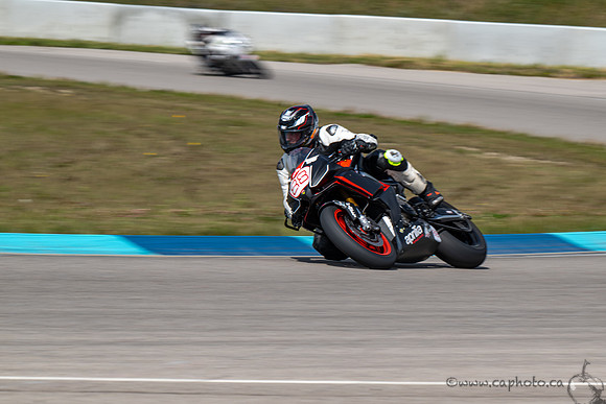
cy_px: 191
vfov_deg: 4.1
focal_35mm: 333
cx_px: 357
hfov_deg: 6.2
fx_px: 5600
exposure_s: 1/160
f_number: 16
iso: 90
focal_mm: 280
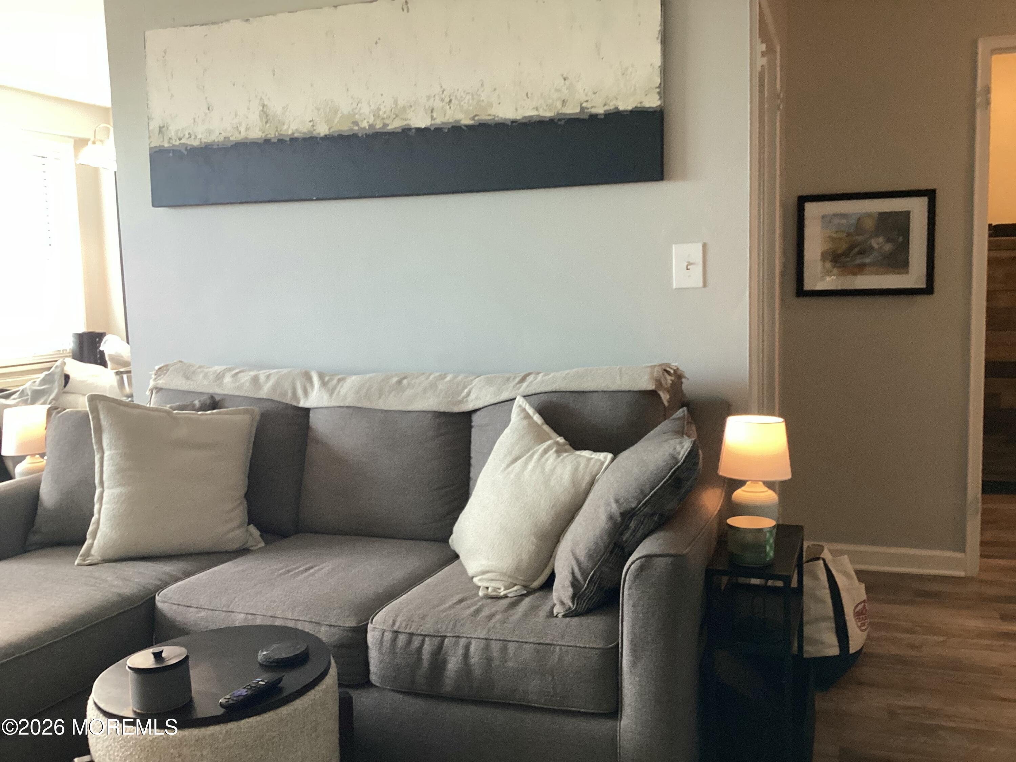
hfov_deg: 58.4
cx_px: 508
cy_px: 381
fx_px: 910
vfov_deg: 45.4
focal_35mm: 31
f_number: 2.4
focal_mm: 3.3
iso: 160
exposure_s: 1/60
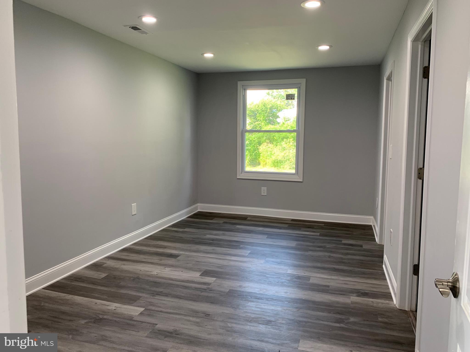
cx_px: 235
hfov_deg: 67.3
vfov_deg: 53.1
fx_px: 353
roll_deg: -1.0
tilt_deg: -6.0
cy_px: 176
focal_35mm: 26
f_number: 1.8
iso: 64
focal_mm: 4.25
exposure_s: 1/60
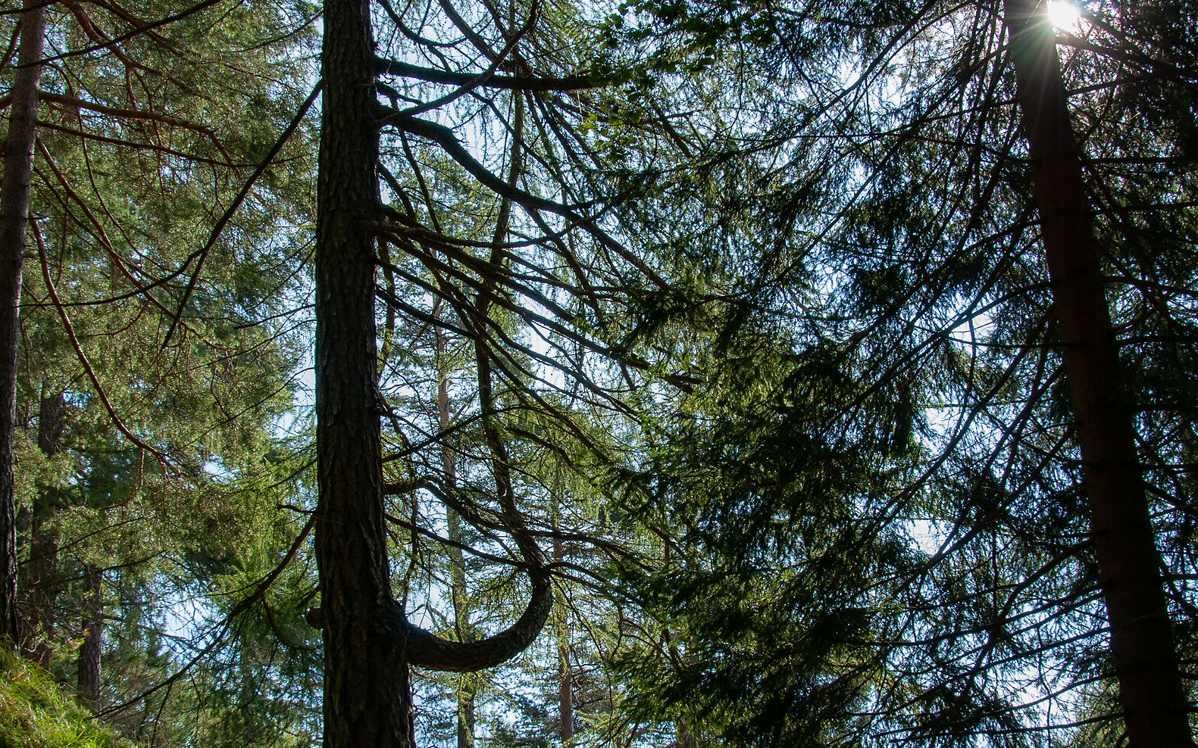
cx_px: 595
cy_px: 463
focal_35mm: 51
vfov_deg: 25.3
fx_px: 1665
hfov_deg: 39.6
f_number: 8
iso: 200
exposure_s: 1/250
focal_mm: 22
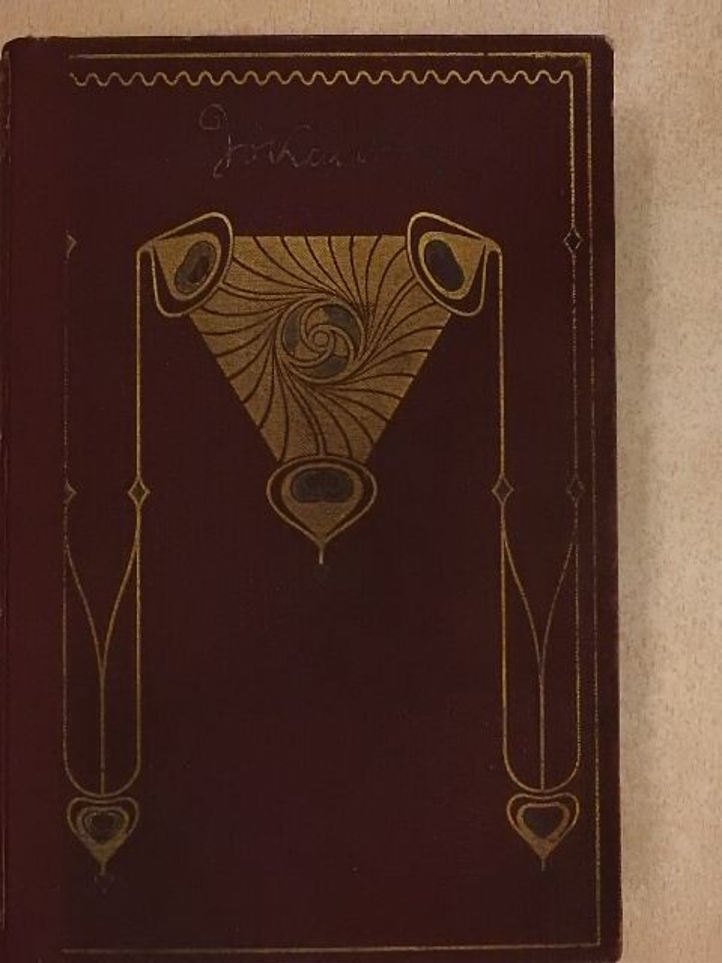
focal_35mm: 50
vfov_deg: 38.2
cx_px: 361
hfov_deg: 29.1
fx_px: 1390
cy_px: 482
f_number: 4
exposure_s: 1/80
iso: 1600
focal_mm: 9
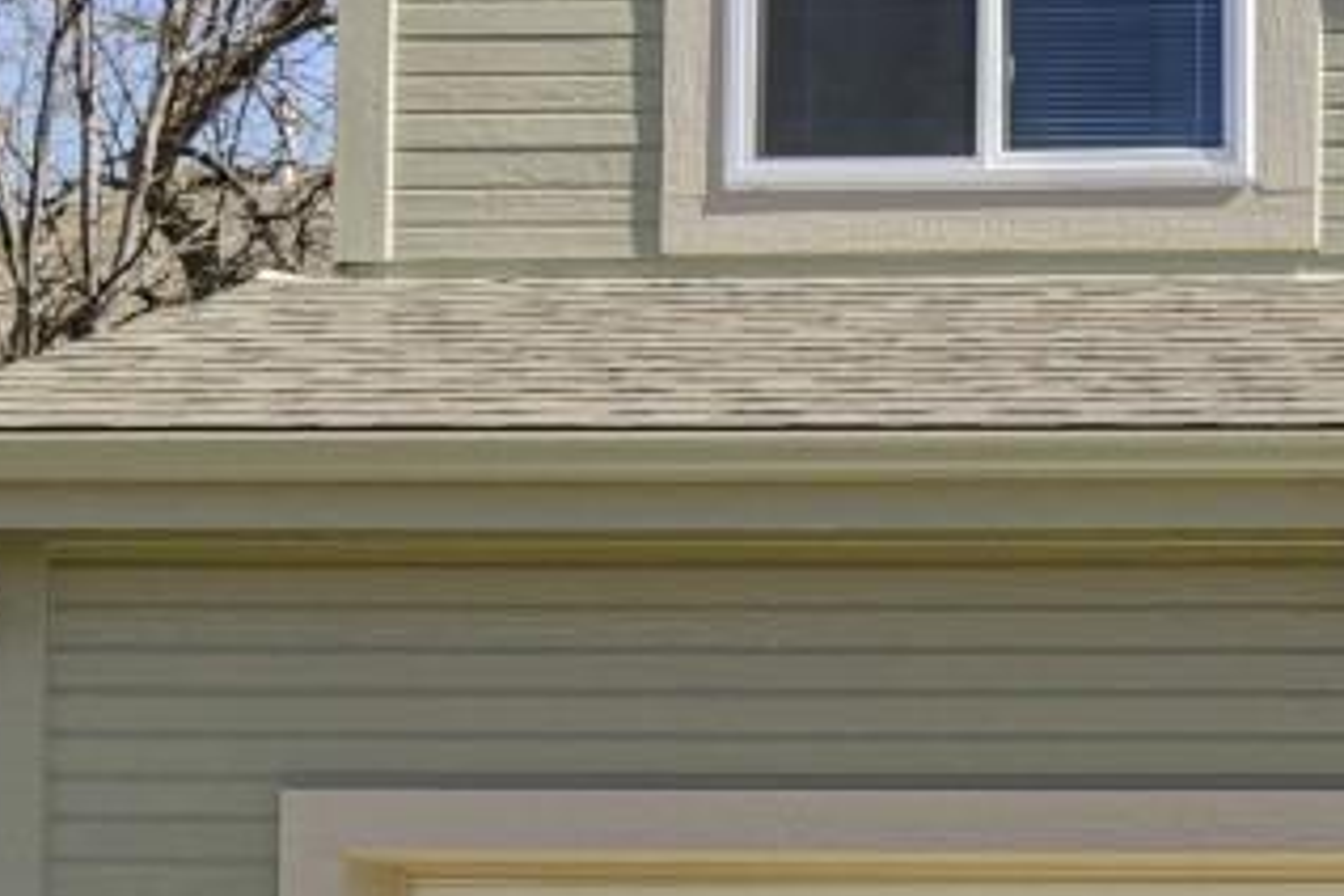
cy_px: 752
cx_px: 2232
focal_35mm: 156
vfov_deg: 8.8
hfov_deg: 12.3
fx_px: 5824
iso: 400
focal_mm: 31
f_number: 8
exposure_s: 1/1250
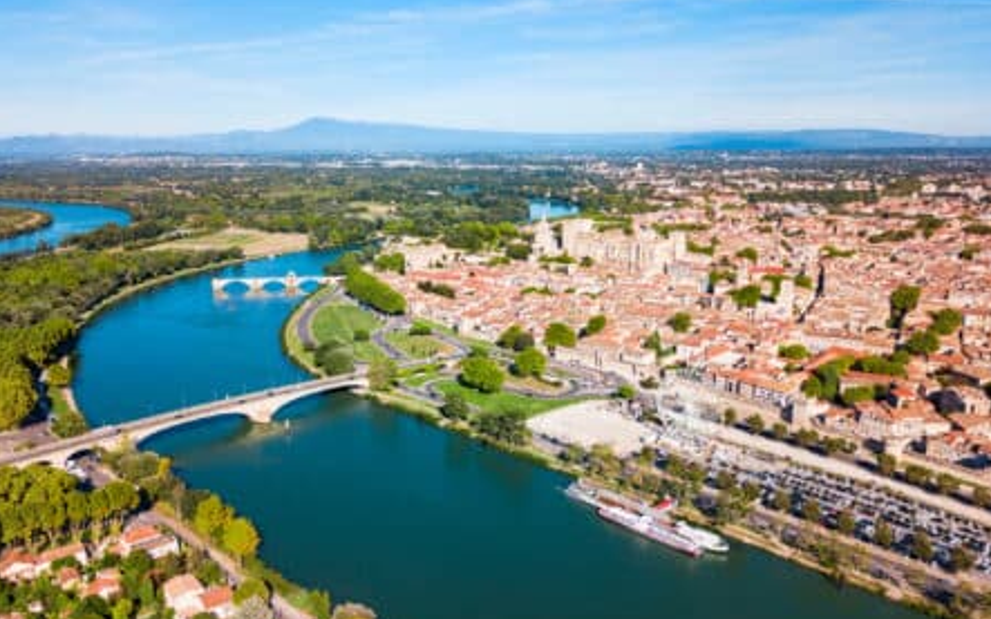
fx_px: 756
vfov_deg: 44.6
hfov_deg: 66.5
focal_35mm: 28
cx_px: 499
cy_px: 312
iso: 100
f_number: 2.2
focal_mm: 4.7
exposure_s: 1/1600
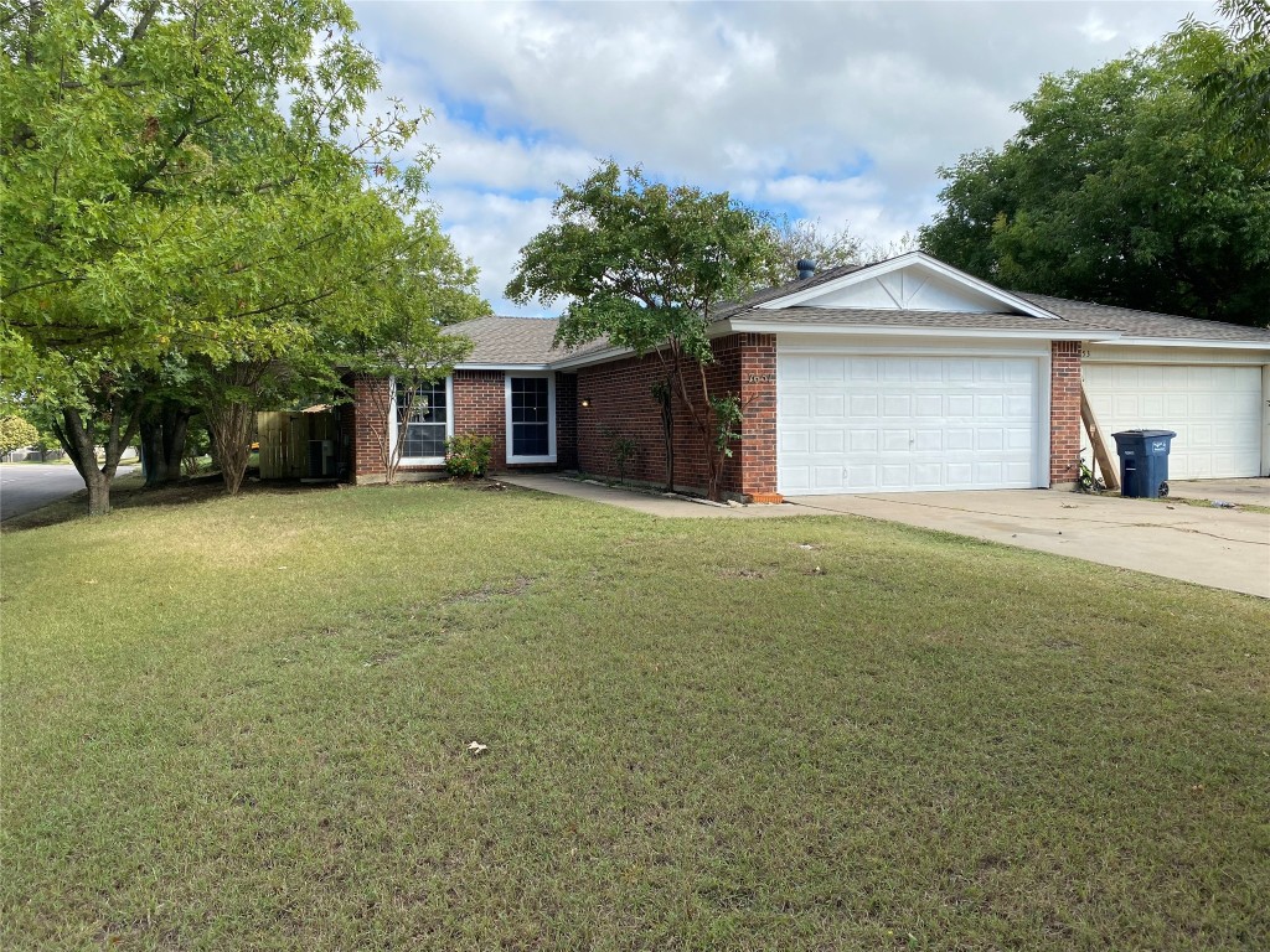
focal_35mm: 26
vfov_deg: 53.1
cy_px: 476
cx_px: 635
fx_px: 954
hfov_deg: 67.3
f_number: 1.8
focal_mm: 4.25
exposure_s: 1/1300
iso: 32
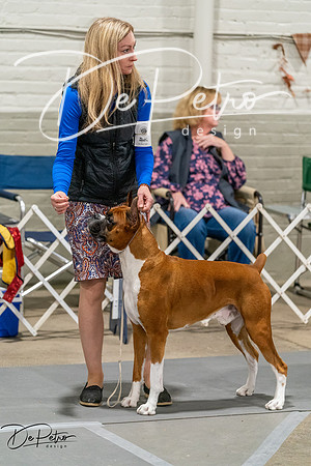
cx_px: 156
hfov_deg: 10.0
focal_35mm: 137
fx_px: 1775
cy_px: 233
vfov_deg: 15.0
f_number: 3.5
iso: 6400
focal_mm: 137
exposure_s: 1/250
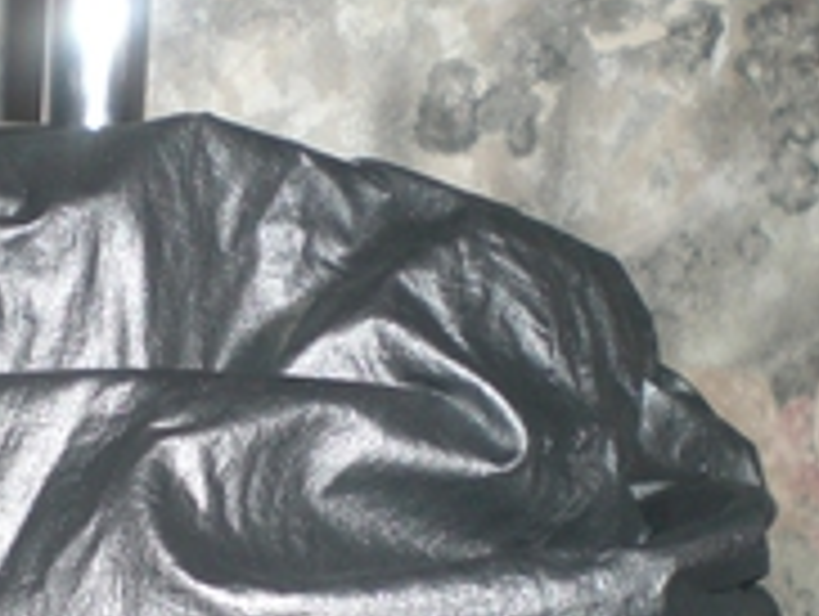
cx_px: 158
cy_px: 643
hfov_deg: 20.6
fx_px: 2227
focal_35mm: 94
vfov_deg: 15.4
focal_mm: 6.3
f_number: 3.1
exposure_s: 1/60
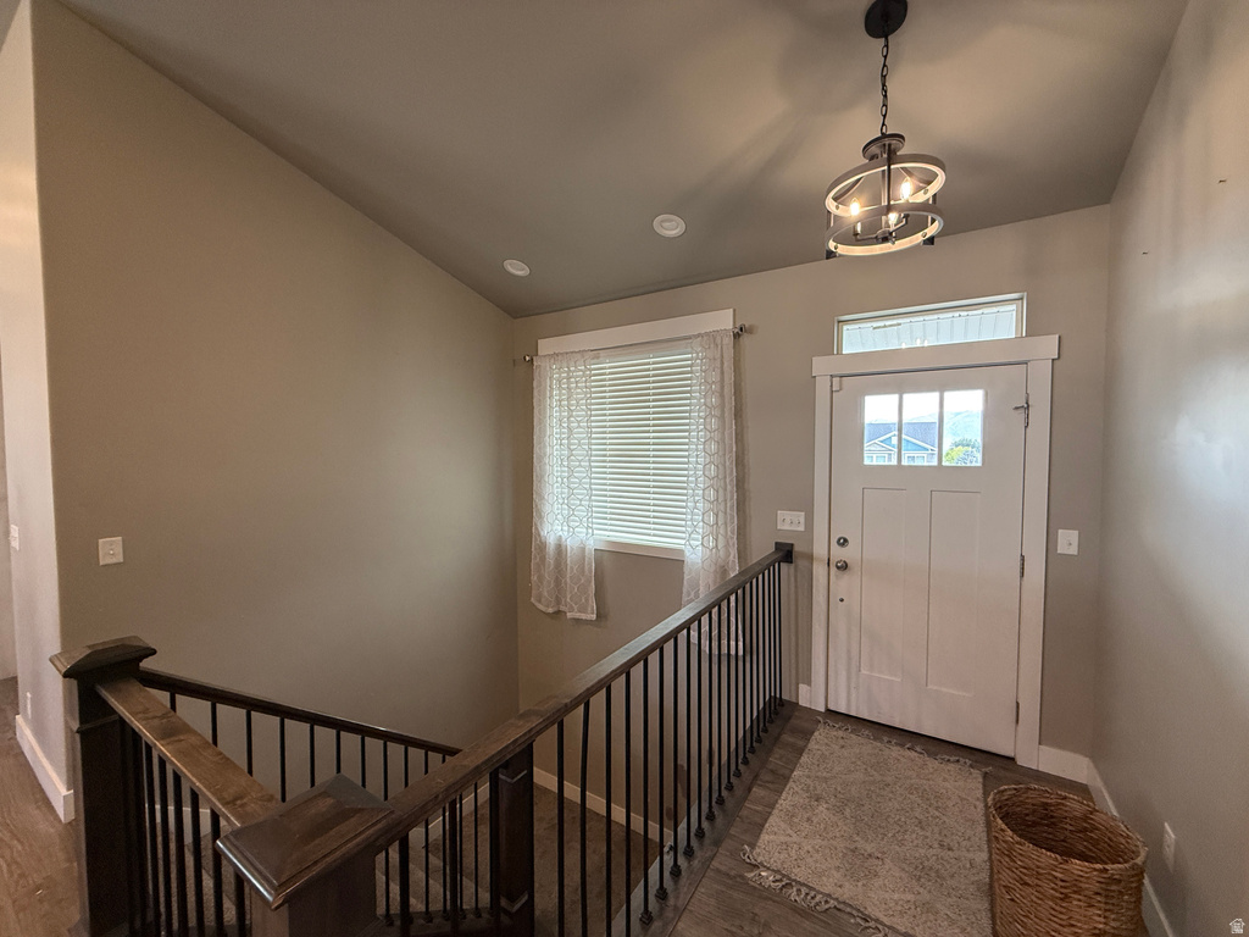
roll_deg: -0.4
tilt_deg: -1.7
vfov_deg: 85.7
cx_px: 624
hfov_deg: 102.1
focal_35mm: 14
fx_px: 505
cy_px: 468
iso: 250
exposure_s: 1/120
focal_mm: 2.22
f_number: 2.2
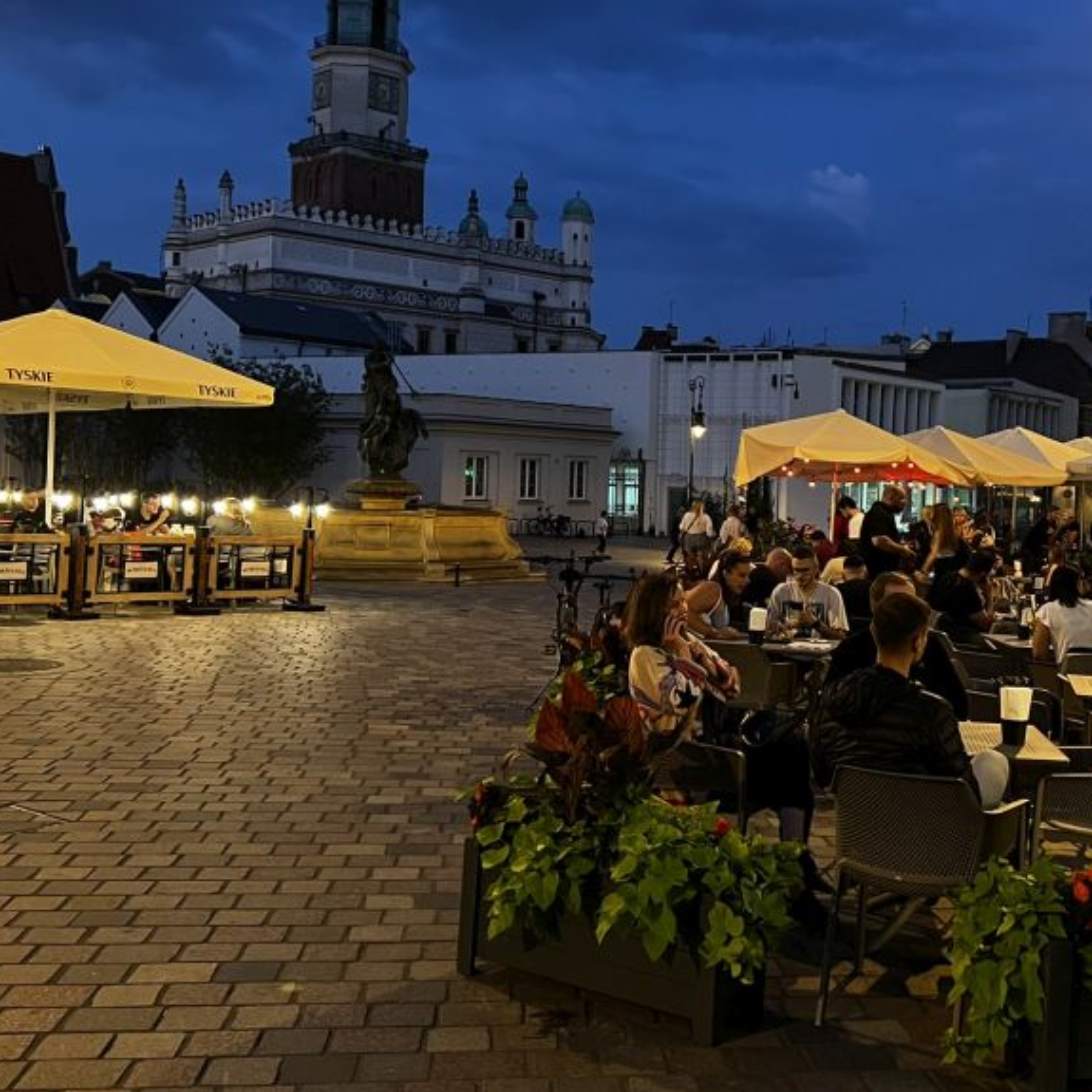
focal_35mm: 40
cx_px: 756
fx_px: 1428
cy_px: 484
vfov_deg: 41.8
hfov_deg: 41.1
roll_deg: -0.8
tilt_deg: +0.0
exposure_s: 1/33
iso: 640
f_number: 1.5
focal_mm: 5.7
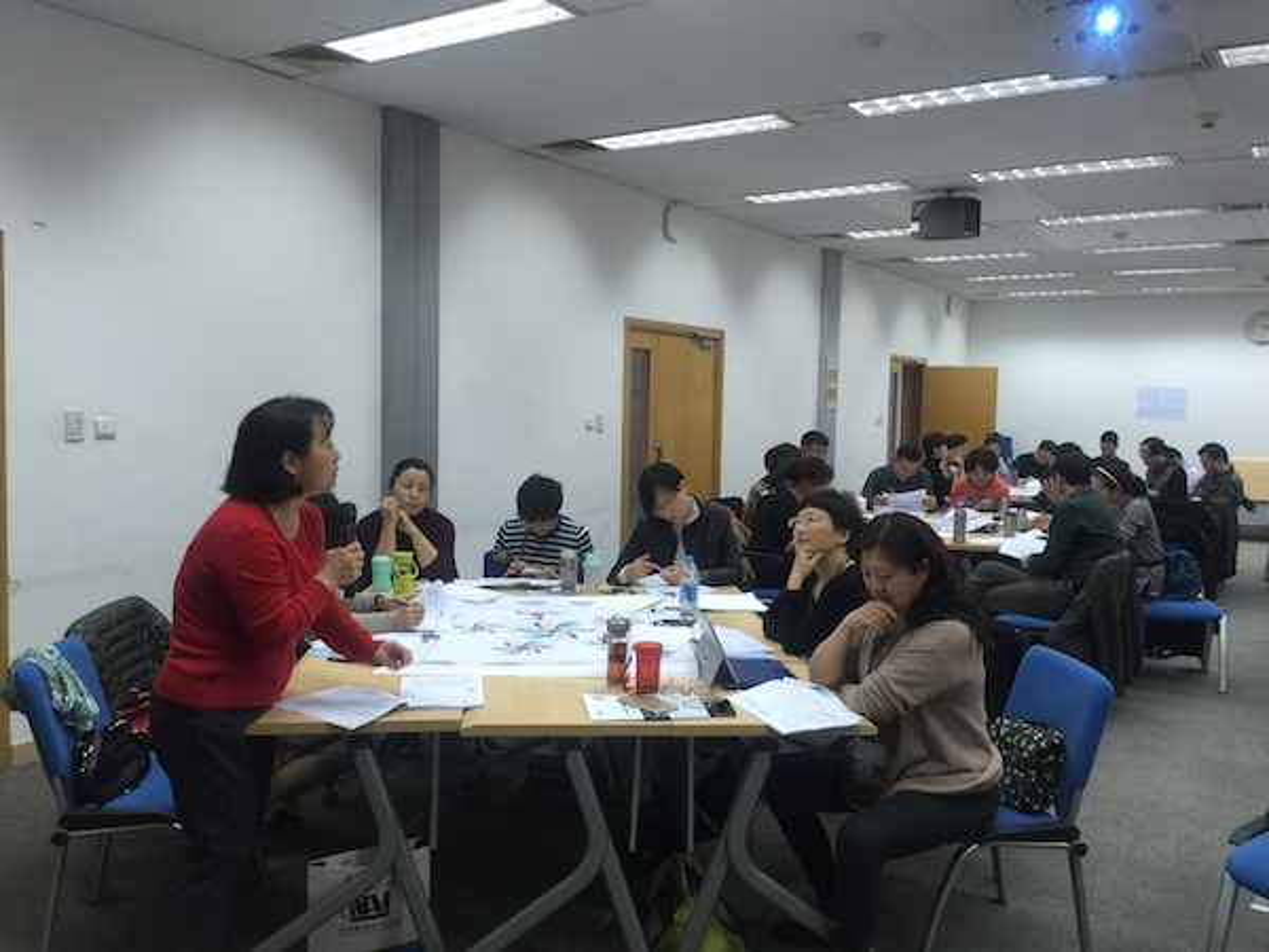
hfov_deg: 61.7
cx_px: 634
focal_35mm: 29
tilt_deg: -3.9
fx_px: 1063
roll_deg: -1.5
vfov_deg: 48.2
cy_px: 476
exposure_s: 1/17
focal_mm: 4.15
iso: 40
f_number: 2.2
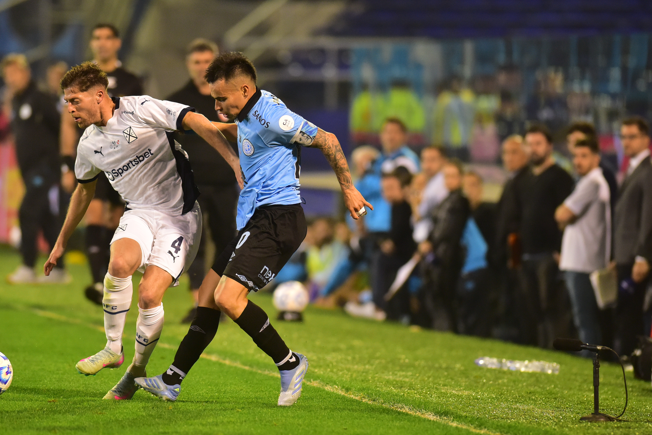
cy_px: 246
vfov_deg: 3.1
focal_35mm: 448
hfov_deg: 4.6
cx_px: 274
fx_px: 8113
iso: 2000
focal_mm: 300
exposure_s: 1/1000
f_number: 2.8
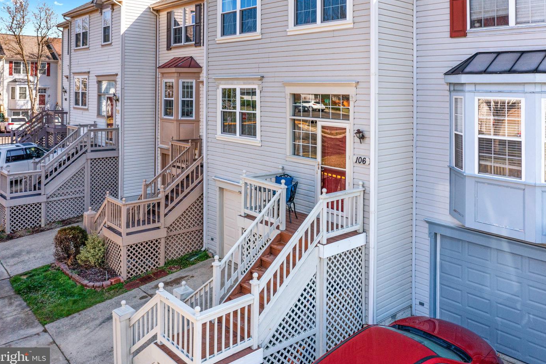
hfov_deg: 63.7
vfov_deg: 45.0
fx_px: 440
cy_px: 179
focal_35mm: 29
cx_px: 271
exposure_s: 1/200
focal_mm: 10.26
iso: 100
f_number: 4
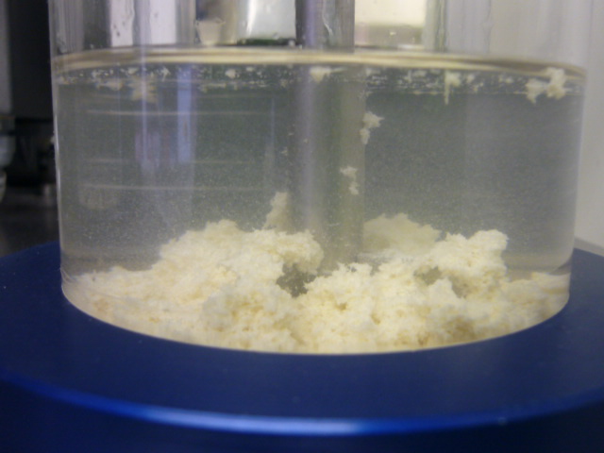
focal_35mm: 33
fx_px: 576
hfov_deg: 55.4
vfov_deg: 42.9
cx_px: 302
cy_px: 226
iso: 200
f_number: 2.8
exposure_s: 1/30
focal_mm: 5.5
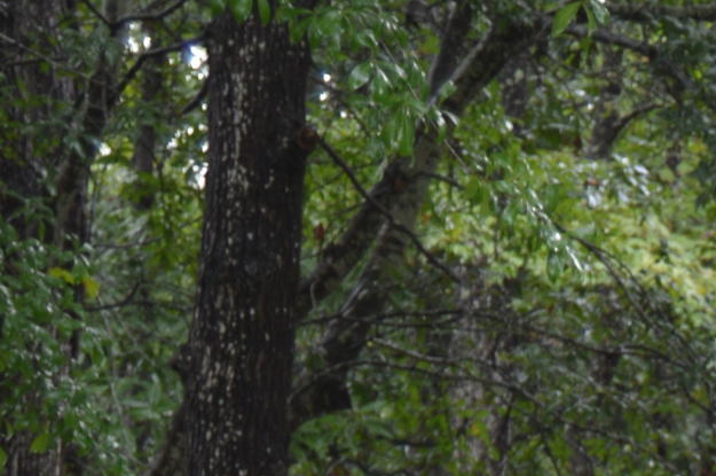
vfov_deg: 6.1
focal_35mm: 216
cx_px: 1251
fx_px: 4290
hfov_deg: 9.1
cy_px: 1070
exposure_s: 1/13
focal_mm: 30
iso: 100
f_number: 4.2
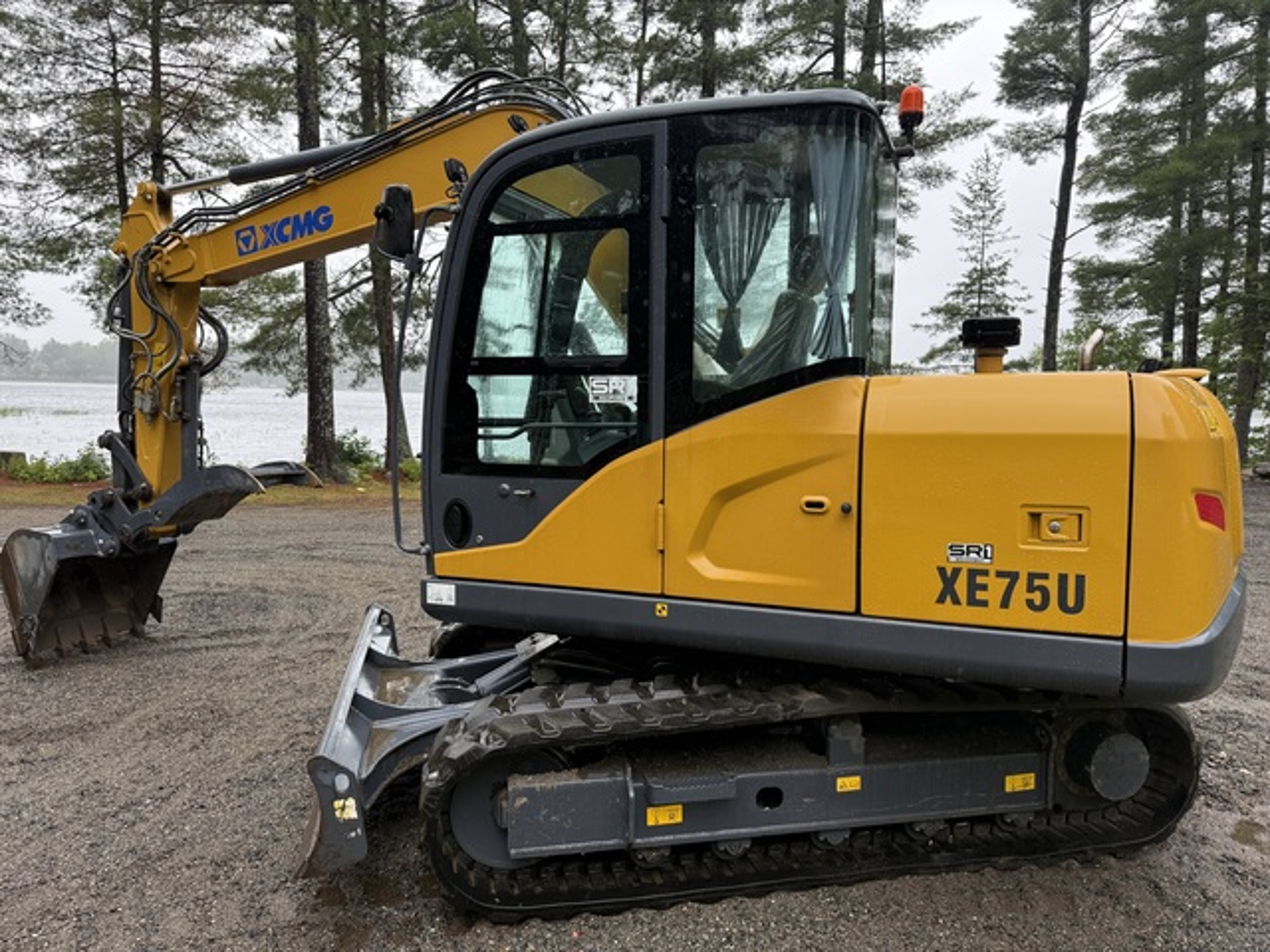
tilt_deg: -5.2
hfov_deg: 71.6
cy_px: 476
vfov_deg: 56.8
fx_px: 881
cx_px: 635
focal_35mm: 24
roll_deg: -2.0
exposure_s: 1/1174
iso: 100
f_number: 1.78
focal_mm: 6.76
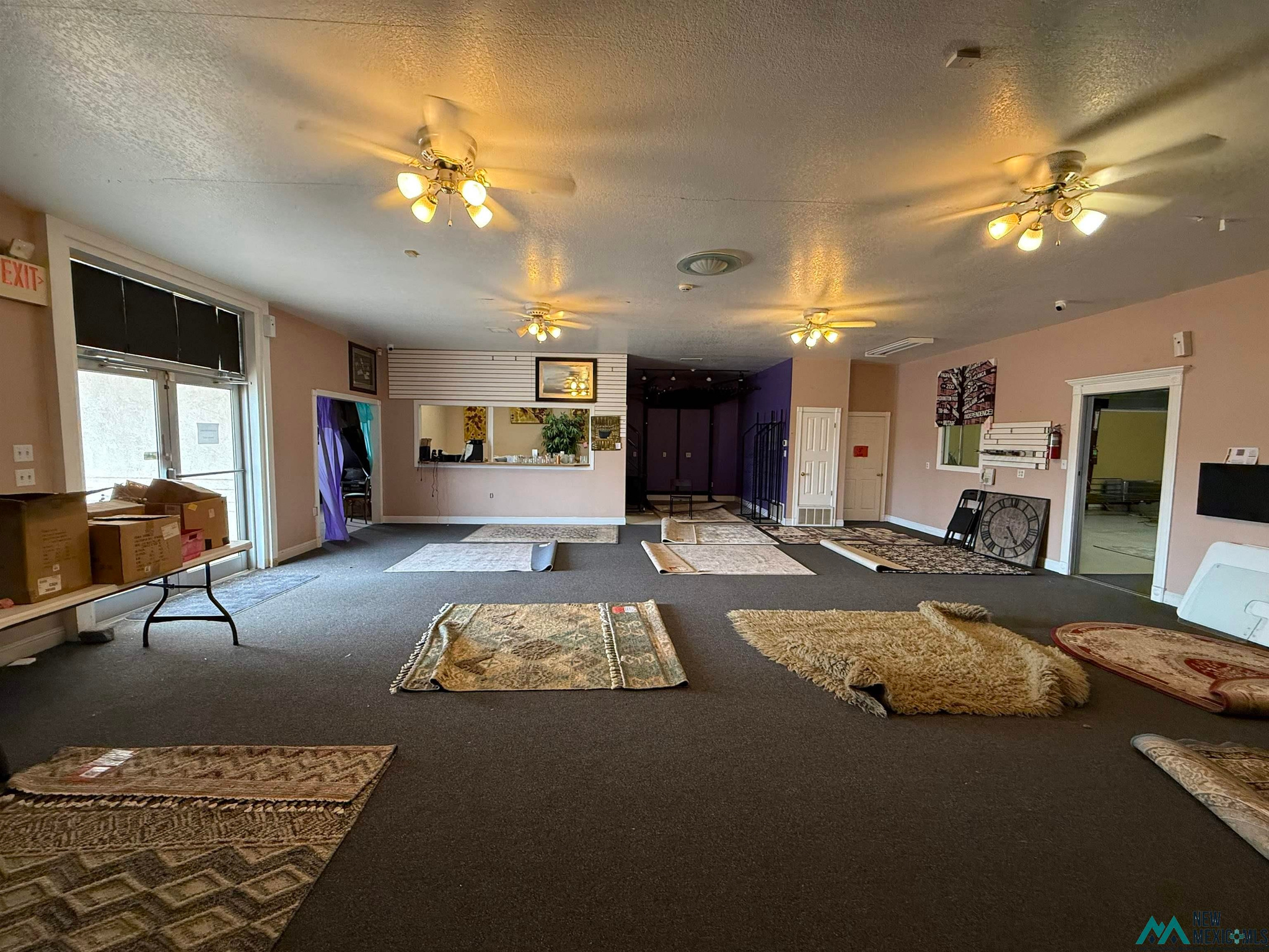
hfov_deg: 102.1
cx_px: 634
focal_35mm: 14
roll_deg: -1.6
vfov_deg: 85.7
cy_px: 476
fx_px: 513
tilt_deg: -3.5
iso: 200
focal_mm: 2.22
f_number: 2.2
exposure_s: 1/60
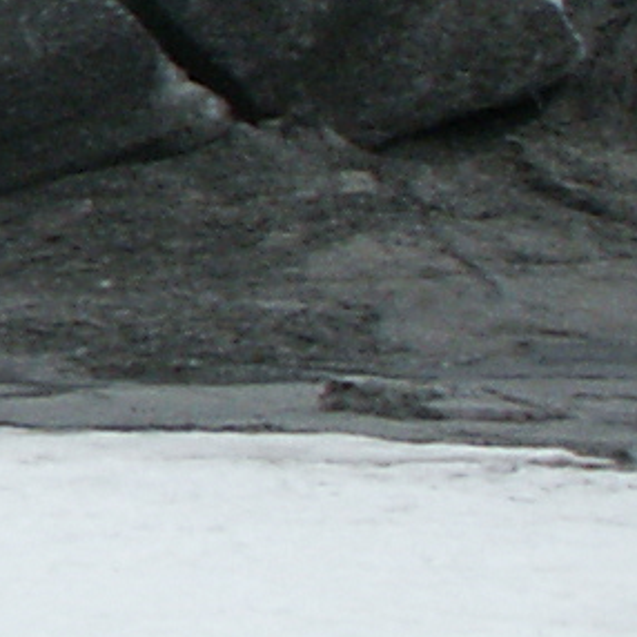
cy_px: -385
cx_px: -1942
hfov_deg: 5.3
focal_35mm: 293
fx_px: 6100
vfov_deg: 5.9
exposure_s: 1/500
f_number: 8
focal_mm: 9.68
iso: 100
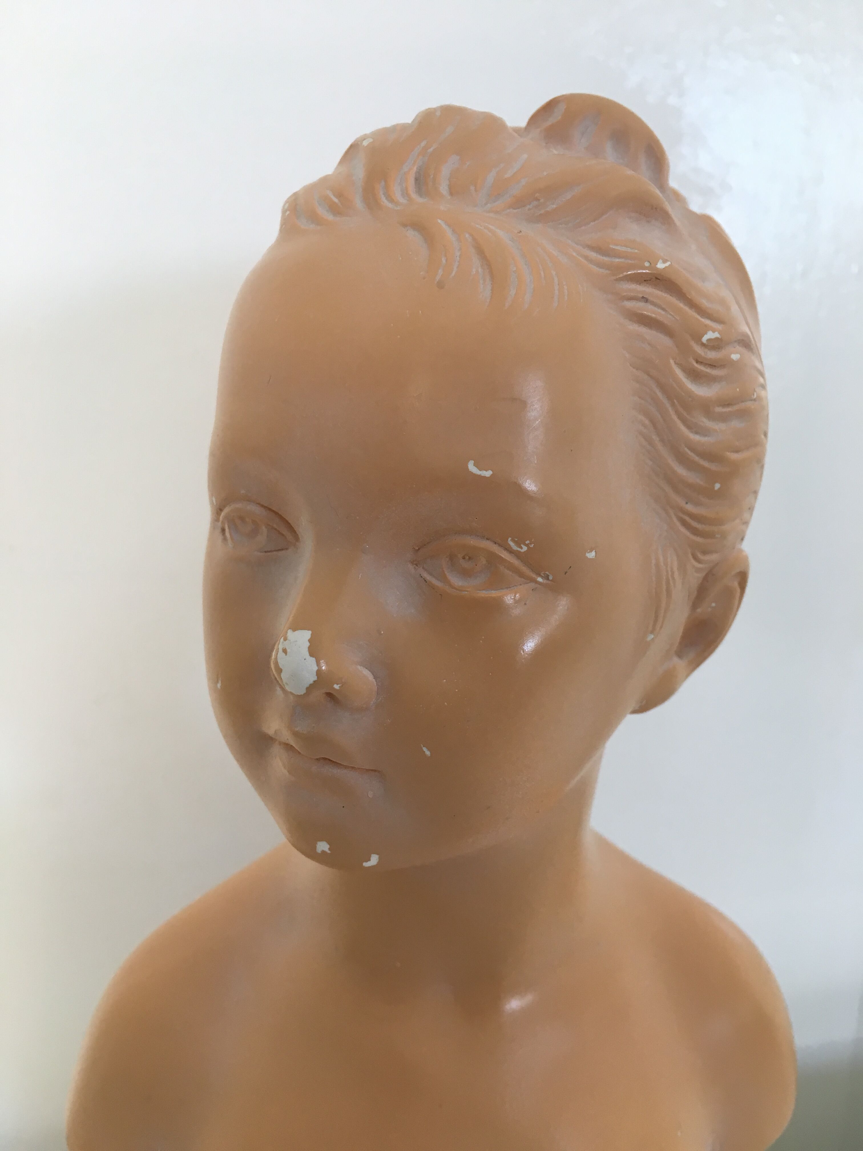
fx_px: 964
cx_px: 432
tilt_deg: -13.2
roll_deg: -0.7
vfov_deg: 61.7
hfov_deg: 48.2
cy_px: 576
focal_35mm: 29
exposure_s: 1/40
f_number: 2.2
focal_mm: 4.15
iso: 32
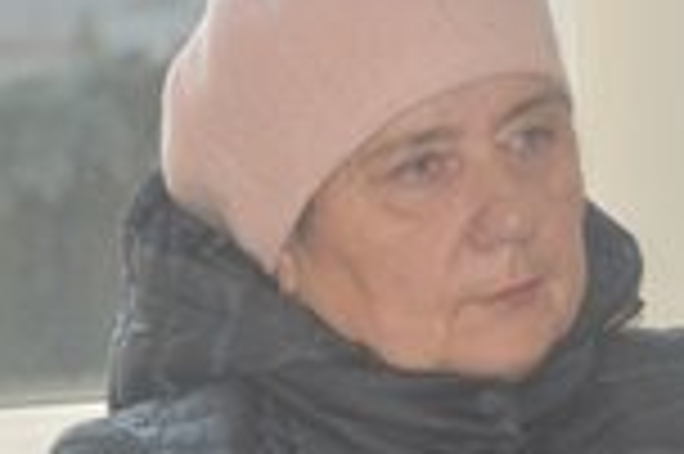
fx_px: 5997
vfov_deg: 4.3
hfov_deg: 6.5
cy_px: 441
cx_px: 459
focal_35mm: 316
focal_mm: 80
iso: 360
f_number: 5.6
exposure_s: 1/125
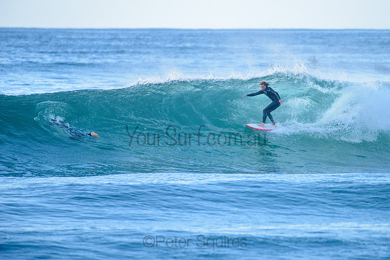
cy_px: 113
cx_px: 237
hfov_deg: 3.4
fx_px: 6646
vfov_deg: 2.2
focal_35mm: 613
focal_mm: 500
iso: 640
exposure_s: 1/2000
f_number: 5.6
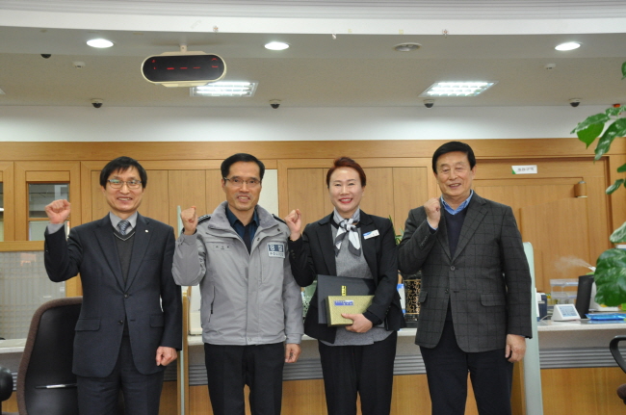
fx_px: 833
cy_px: 208
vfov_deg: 28.0
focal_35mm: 48
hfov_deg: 41.2
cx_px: 313
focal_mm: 32
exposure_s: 1/100
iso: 1250
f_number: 6.3
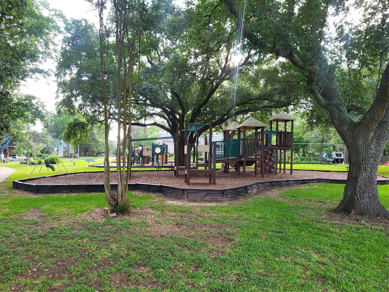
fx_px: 292
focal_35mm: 26
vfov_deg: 53.1
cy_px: 146
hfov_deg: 67.3
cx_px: 194
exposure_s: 1/120
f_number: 1.8
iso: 40
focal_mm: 5.4
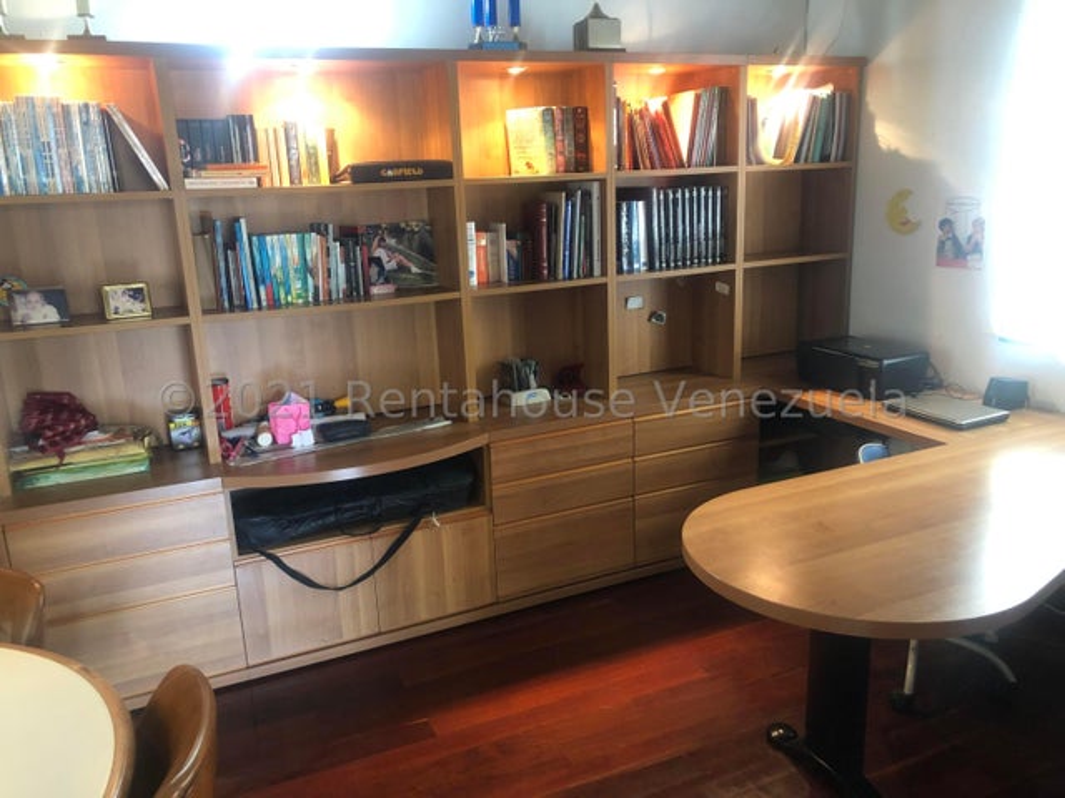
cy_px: 399
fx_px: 861
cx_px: 532
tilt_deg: -14.2
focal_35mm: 28
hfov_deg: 63.4
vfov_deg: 49.7
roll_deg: +2.2
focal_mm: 3.99
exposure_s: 1/11
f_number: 1.8
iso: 100
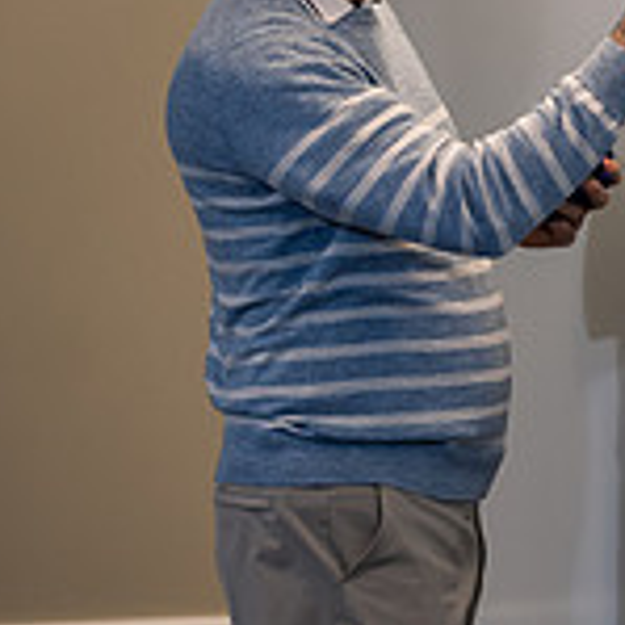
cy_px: 120
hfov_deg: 7.5
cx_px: 814
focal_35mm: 232
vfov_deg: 7.5
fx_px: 4739
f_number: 4
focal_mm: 70
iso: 640
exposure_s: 1/200
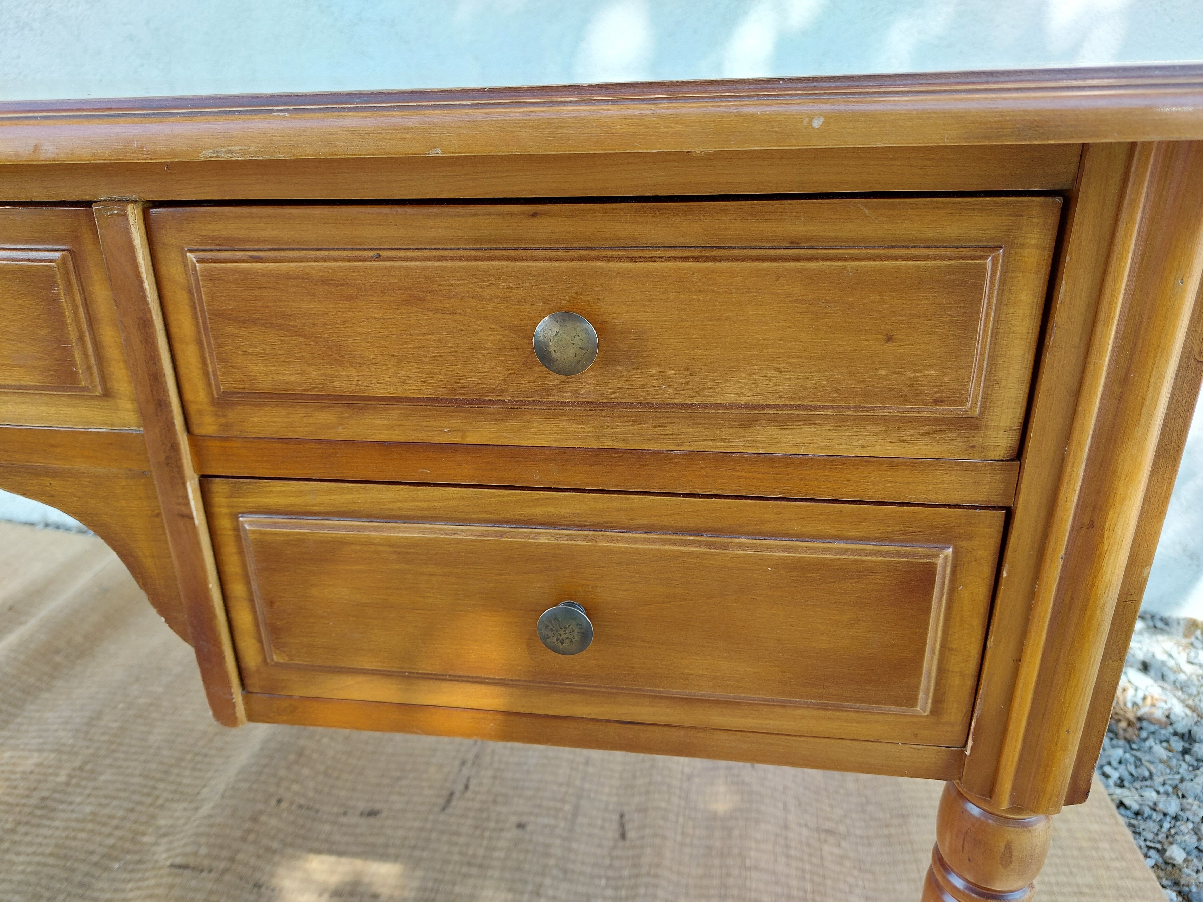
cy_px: 451
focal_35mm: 24
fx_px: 834
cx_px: 602
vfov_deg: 56.8
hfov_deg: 71.6
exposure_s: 1/100
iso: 50
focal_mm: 5.23
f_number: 1.8
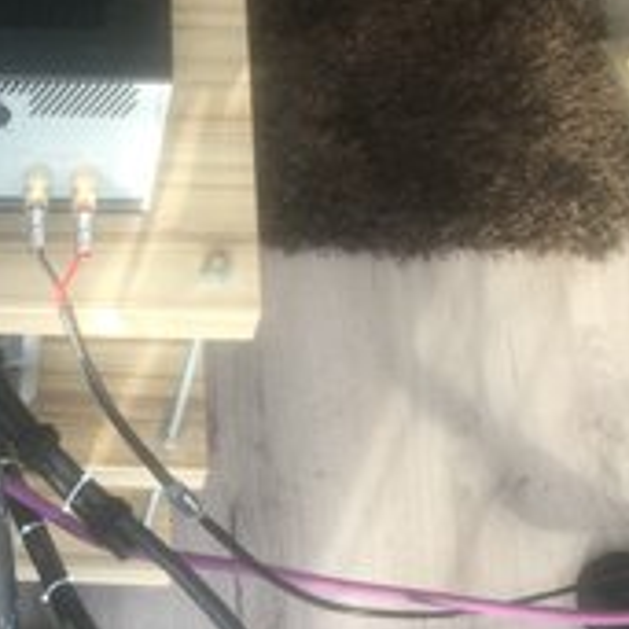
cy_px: 519
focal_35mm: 64
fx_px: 1316
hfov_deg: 24.9
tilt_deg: -65.2
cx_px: -70
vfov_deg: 26.3
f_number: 2.4
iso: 32
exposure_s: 1/33
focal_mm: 3.3
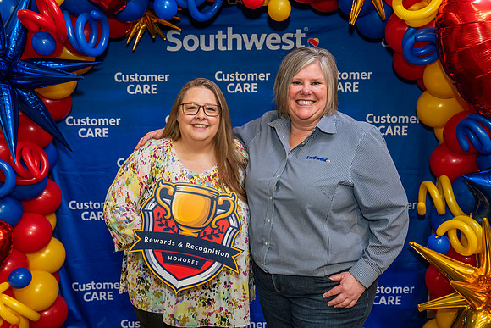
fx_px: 542
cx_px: 227
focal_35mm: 40
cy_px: 176
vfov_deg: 33.6
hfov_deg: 48.7
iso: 1250
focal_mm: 37
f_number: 4
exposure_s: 1/160
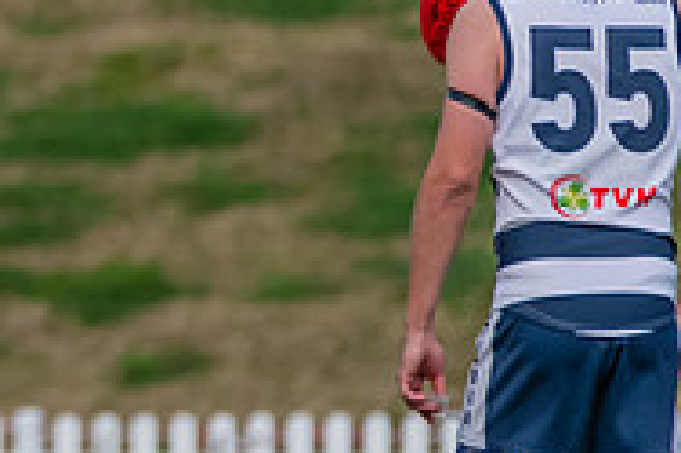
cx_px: -415
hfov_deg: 0.9
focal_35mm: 2296
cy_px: 135
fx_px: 43394
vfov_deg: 0.6
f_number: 6.3
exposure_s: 1/2000
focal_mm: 600
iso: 1100
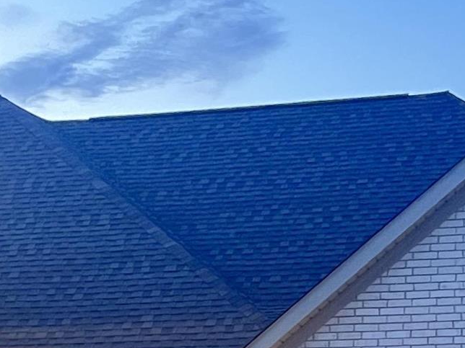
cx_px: 138
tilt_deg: +1.7
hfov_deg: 15.8
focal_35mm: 124
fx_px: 1666
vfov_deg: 11.6
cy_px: 458
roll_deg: +0.3
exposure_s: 1/30
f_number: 1.5
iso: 800
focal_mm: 5.7
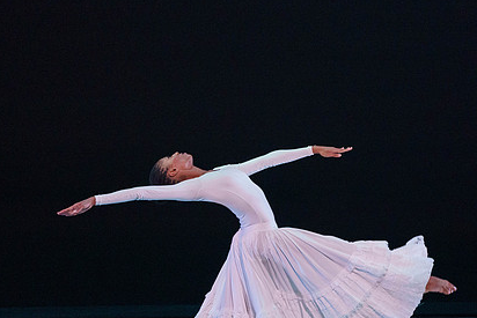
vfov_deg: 2.5
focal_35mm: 541
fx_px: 7170
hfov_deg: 3.8
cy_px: 186
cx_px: 310
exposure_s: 1/400
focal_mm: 367
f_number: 6.3
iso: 5000
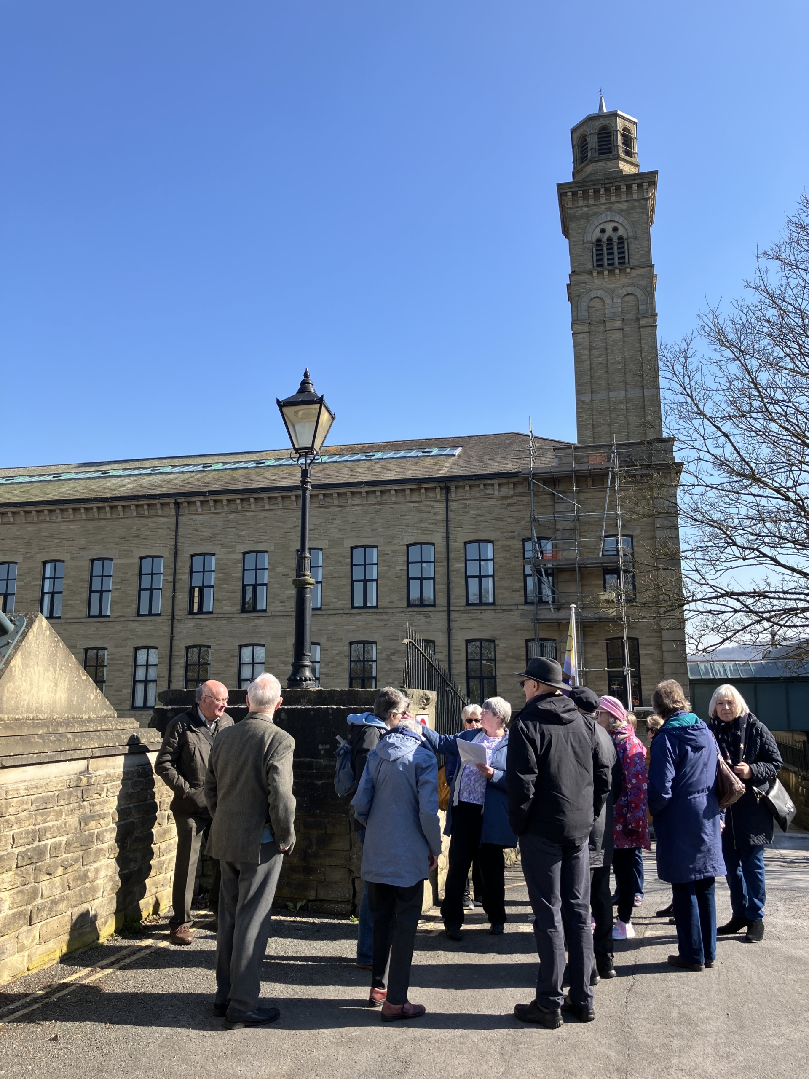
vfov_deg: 63.4
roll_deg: -0.3
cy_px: 540
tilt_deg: +10.3
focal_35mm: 28
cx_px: 404
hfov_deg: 49.7
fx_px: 873
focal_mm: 3.99
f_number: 1.8
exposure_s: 1/991
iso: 32
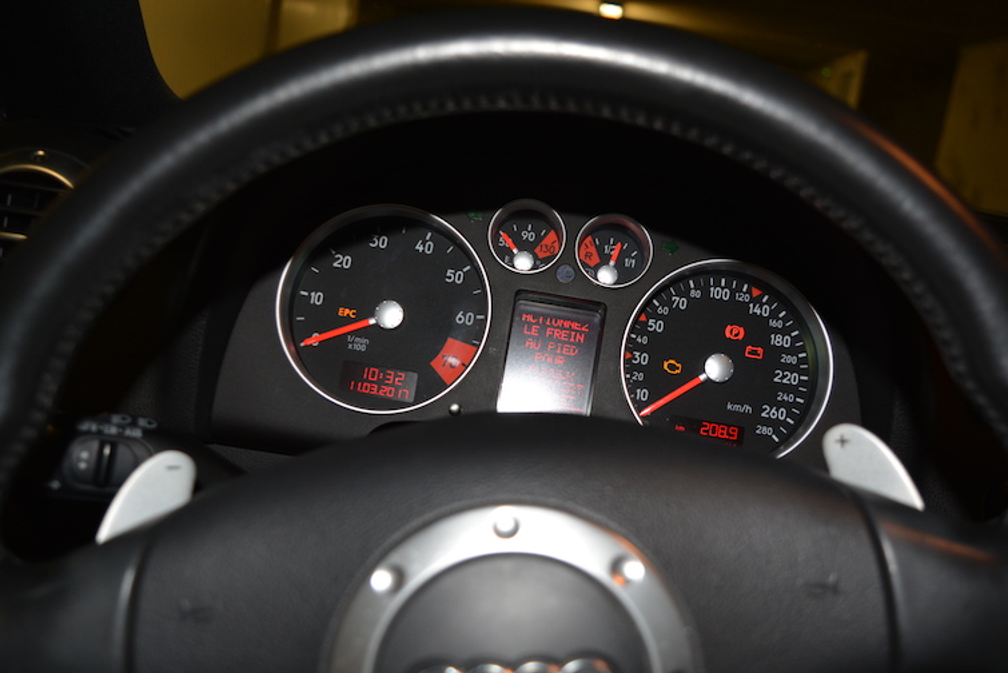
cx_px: 531
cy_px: 352
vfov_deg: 36.4
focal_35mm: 37
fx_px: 1023
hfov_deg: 52.4
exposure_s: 1/60
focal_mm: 23
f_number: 3.8
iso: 450
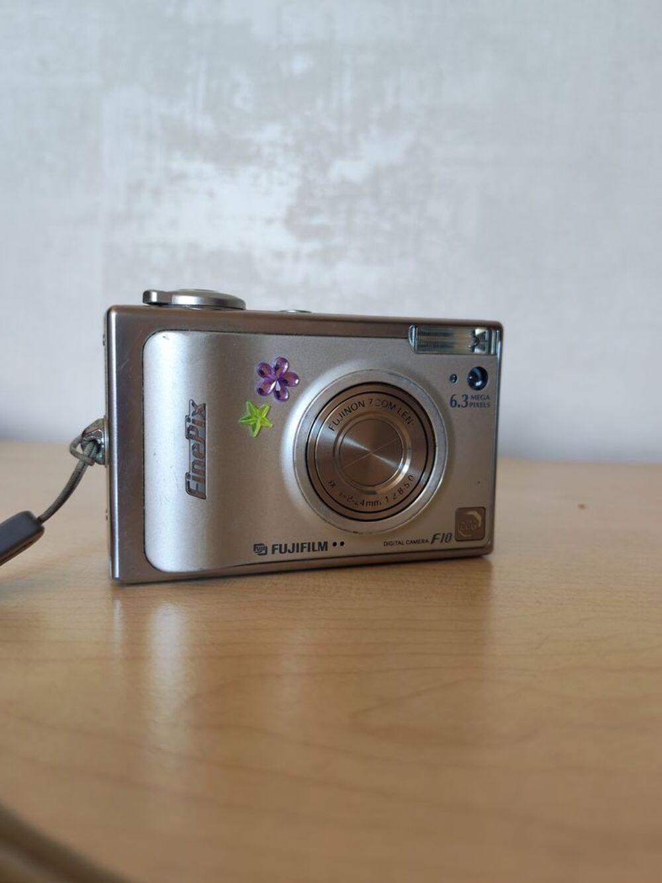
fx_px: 688
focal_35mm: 27
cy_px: 442
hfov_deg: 51.4
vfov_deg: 65.3
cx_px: 331
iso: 800
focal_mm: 6.12
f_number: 1.9
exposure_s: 1/100
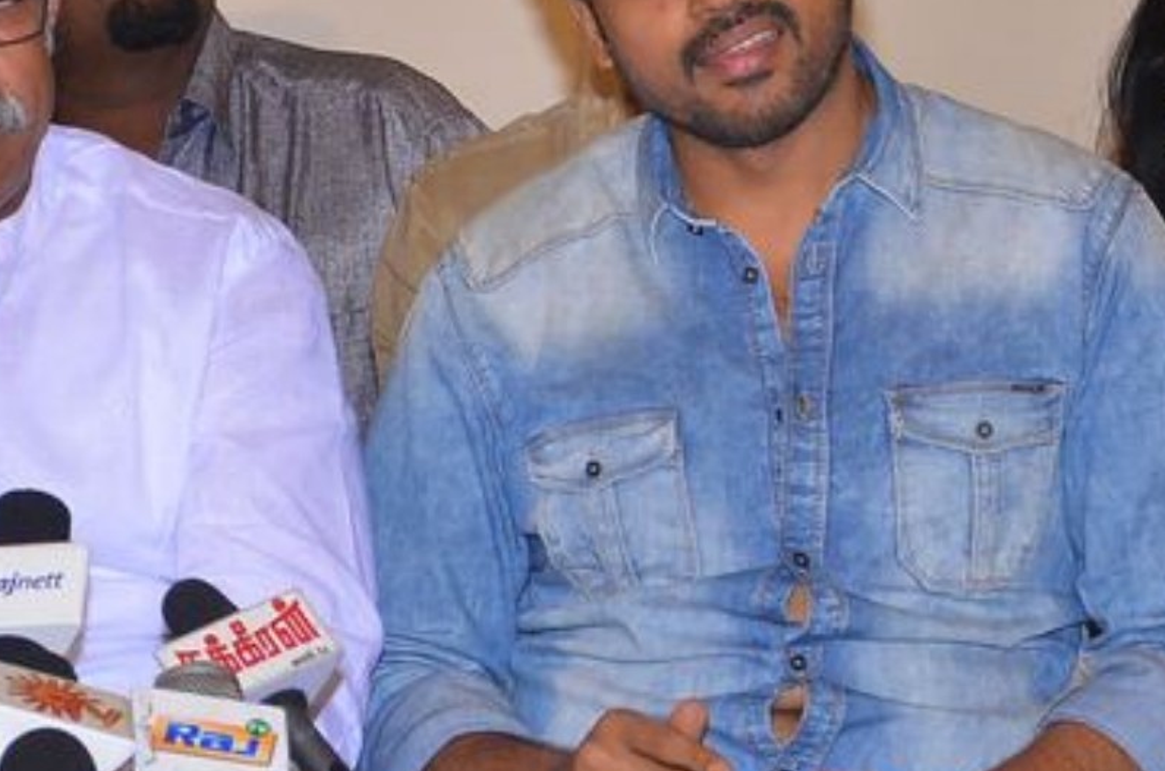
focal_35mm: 248
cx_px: 386
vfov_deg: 5.5
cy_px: 249
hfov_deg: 8.3
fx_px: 8006
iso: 1100
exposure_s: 1/125
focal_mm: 58
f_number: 6.3
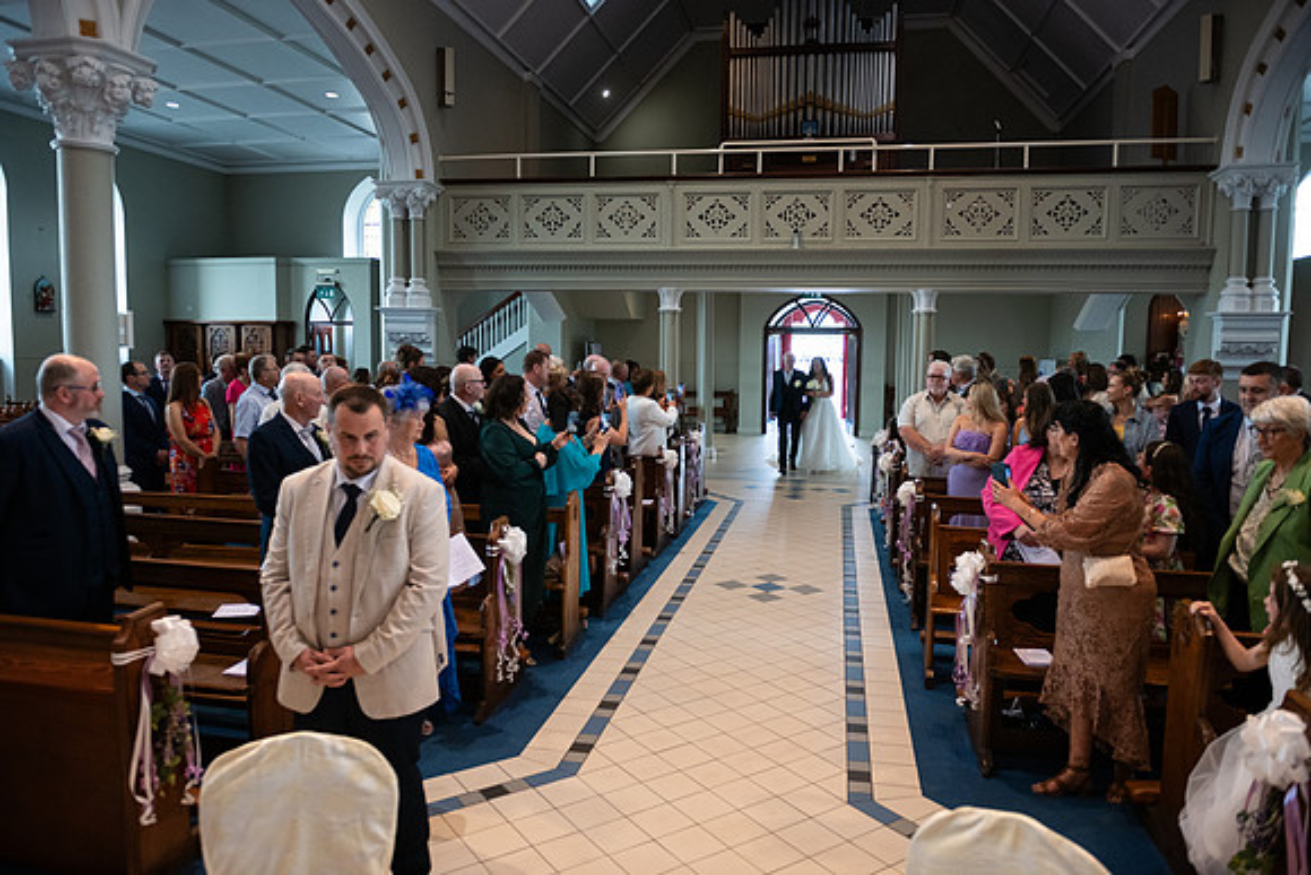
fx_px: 874
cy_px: 438
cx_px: 656
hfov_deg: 73.7
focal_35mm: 24
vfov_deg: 53.2
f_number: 3.5
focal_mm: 24
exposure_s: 1/160
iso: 800
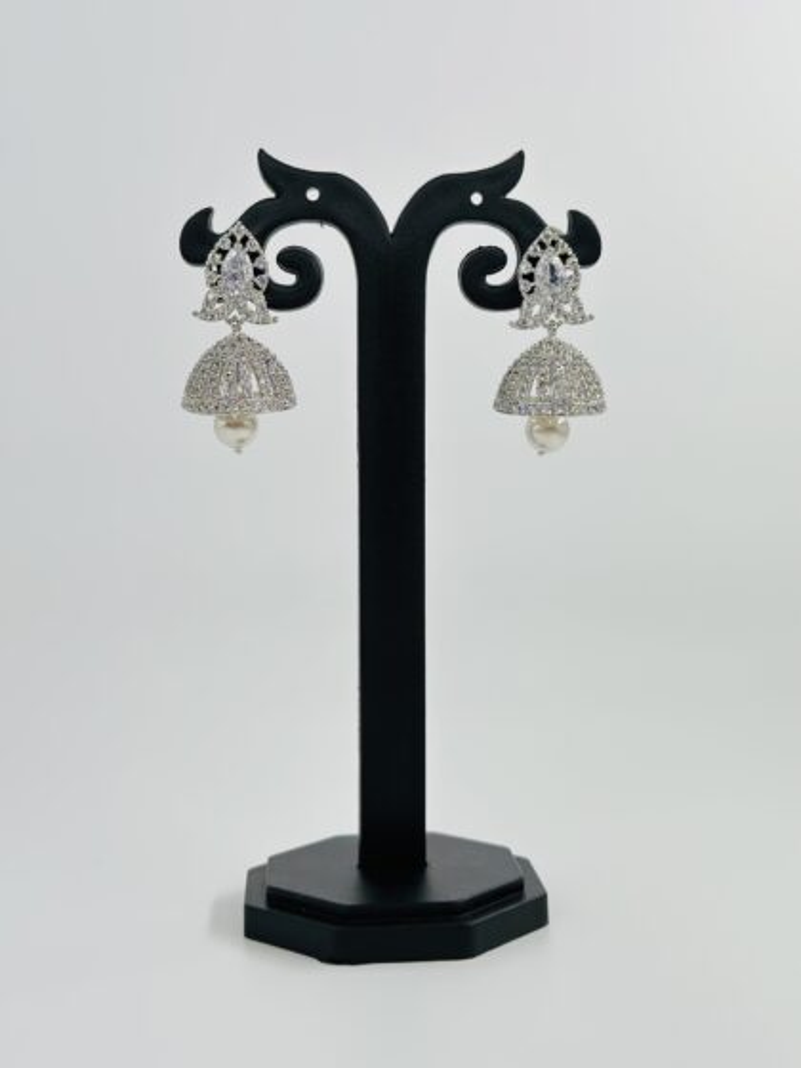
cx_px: 400
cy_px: 534
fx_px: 1481
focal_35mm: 48
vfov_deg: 39.7
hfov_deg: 30.3
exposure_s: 1/1639
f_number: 1.78
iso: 80
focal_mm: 6.86
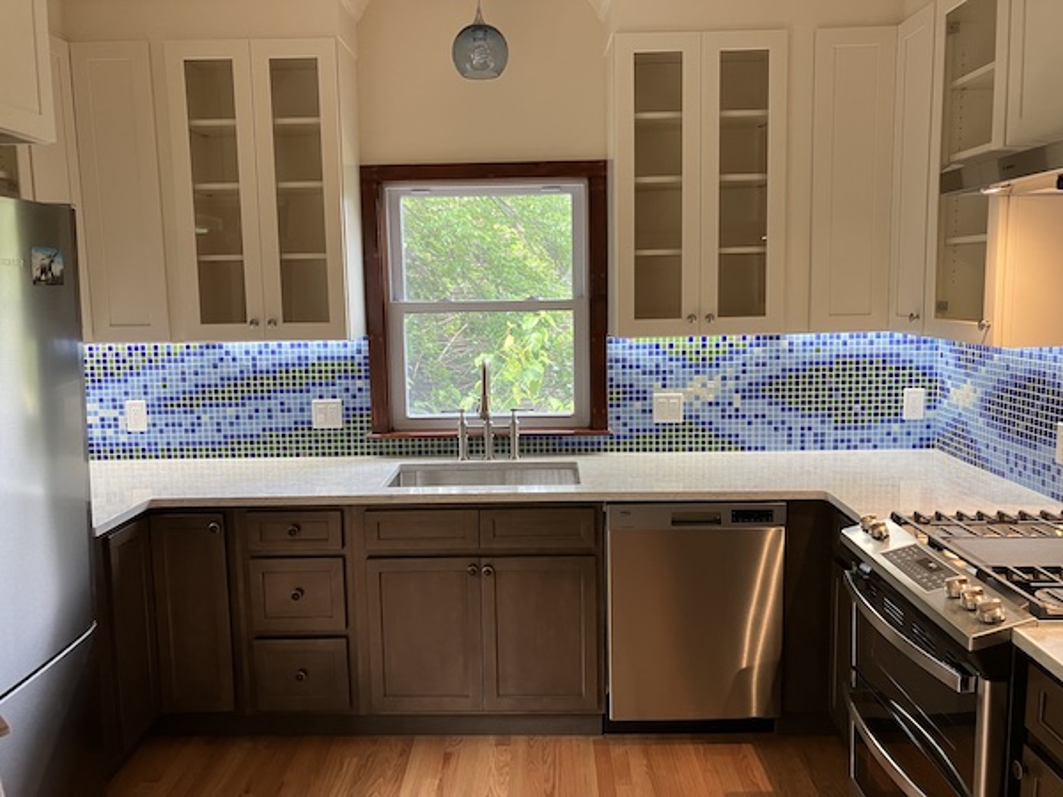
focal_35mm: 28
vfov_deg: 49.7
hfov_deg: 63.4
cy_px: 398
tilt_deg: -6.9
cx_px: 532
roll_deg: +1.0
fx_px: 860
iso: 100
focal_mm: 3.99
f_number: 1.8
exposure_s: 1/60
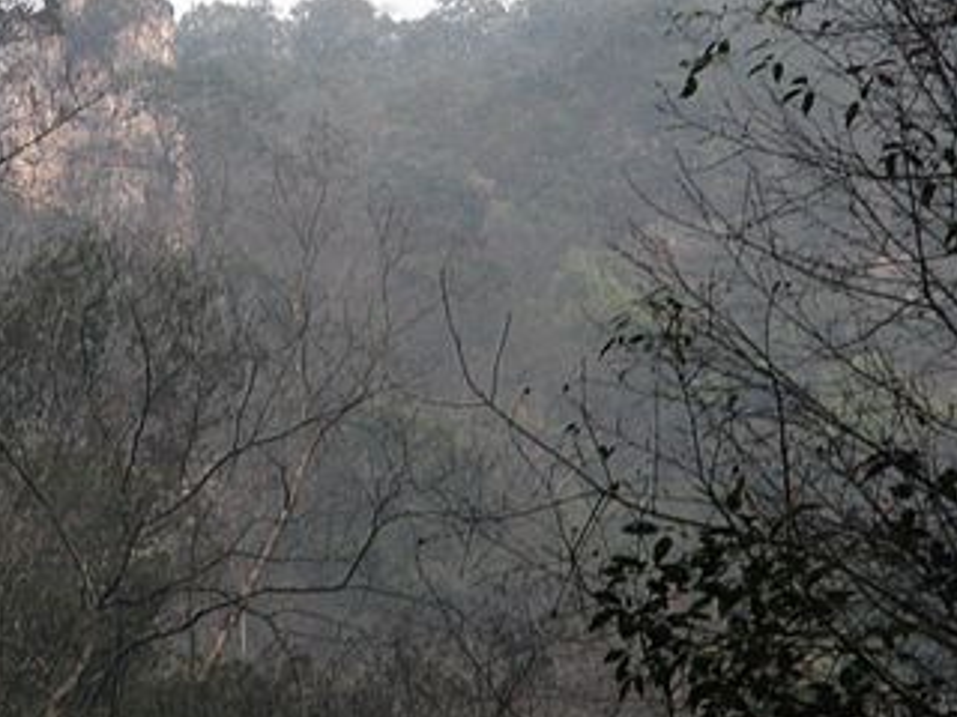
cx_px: 242
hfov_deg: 4.9
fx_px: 11141
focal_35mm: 403
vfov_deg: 3.7
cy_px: 169
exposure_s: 1/138
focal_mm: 31.5
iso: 112
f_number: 5.6
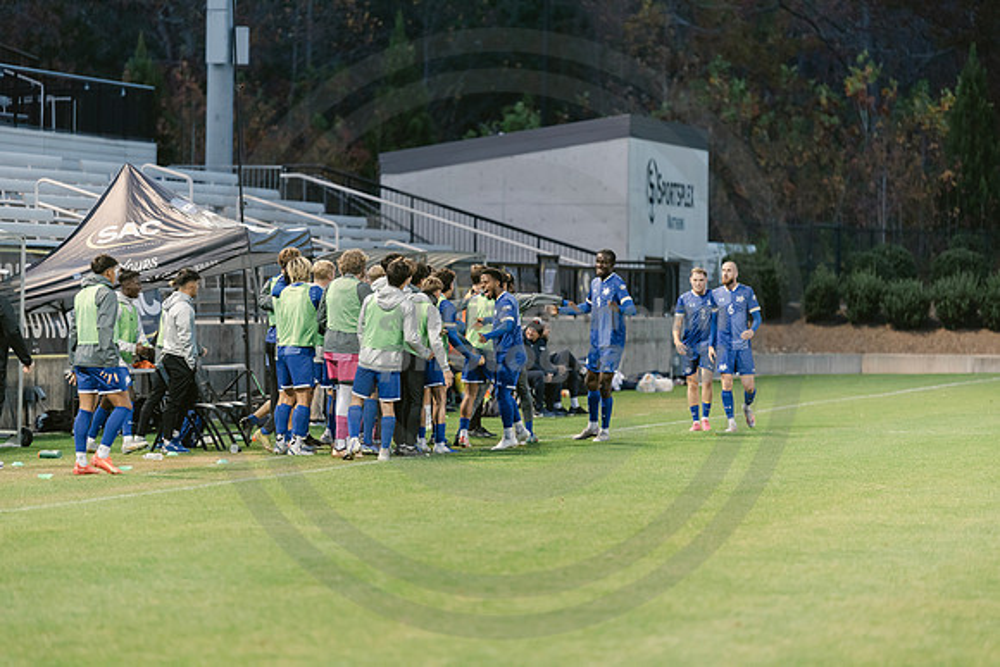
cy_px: 334
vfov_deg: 6.9
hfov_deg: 10.3
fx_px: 5557
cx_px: 500
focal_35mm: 200
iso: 1600
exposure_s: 1/250
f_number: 2.8
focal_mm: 200
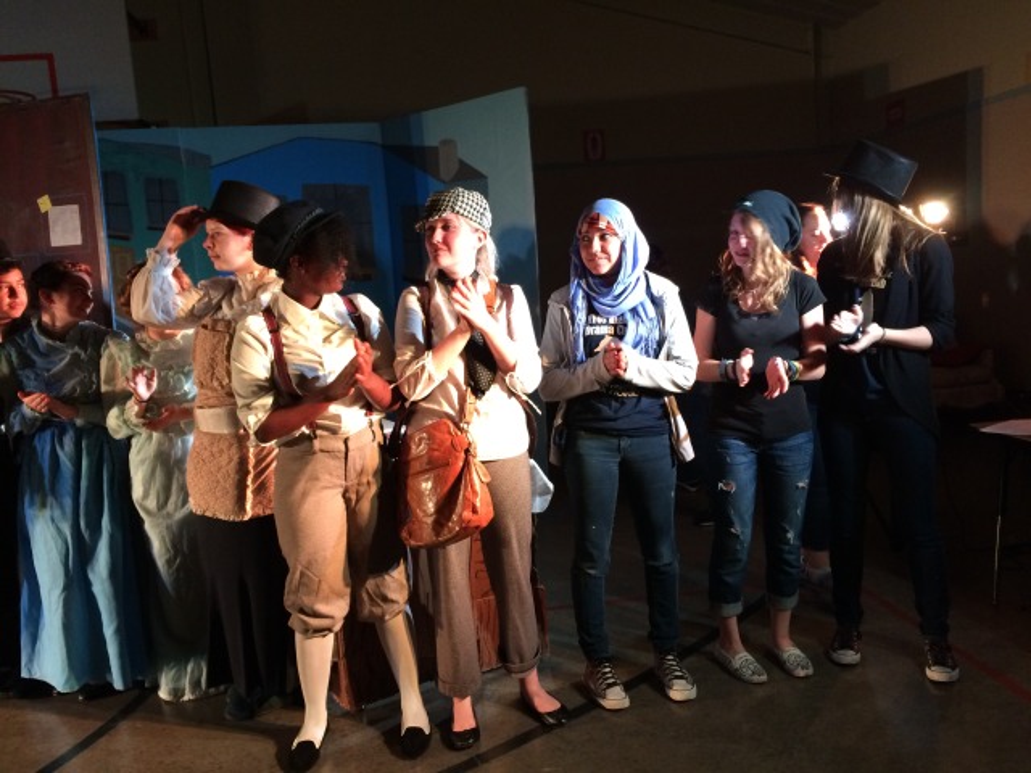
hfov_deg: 61.7
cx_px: 516
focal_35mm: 29
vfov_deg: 48.2
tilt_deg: -7.0
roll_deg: +6.3
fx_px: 864
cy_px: 386
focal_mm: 4.15
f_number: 2.2
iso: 160
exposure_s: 1/30
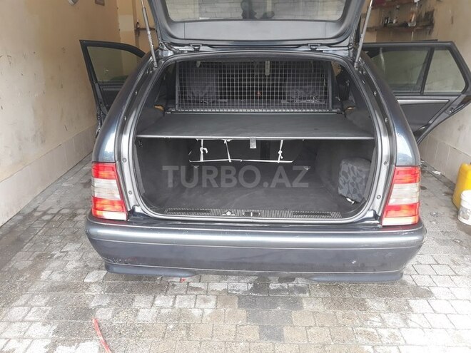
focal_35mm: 27
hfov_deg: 65.3
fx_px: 367
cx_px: 236
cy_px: 176
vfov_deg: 51.4
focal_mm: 3.71
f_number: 1.7
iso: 80
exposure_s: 1/100
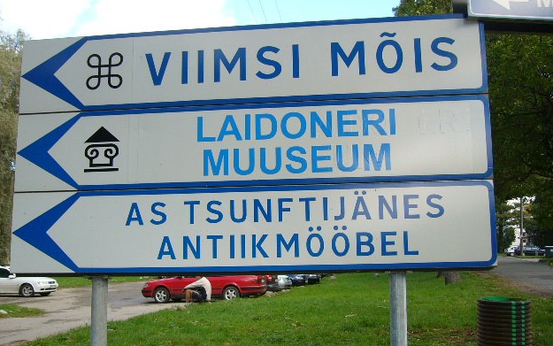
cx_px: 279
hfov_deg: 51.5
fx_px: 573
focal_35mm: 38
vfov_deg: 33.6
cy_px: 181
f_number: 2.8
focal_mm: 5.8
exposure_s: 1/200
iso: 64
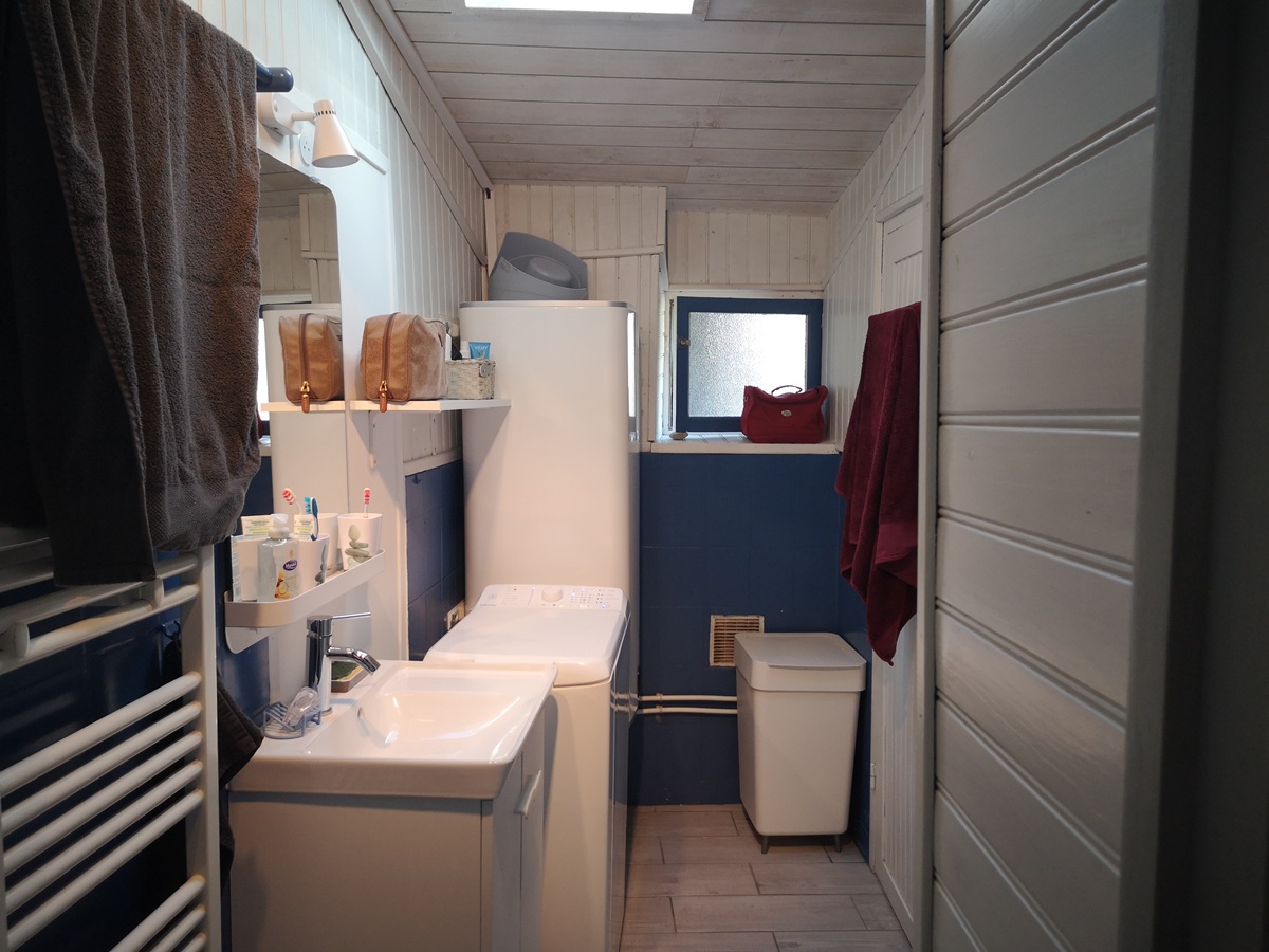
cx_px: 634
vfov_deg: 51.4
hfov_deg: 65.3
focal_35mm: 27
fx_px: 990
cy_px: 476
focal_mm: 3.95
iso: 100
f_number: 1.8
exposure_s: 1/50
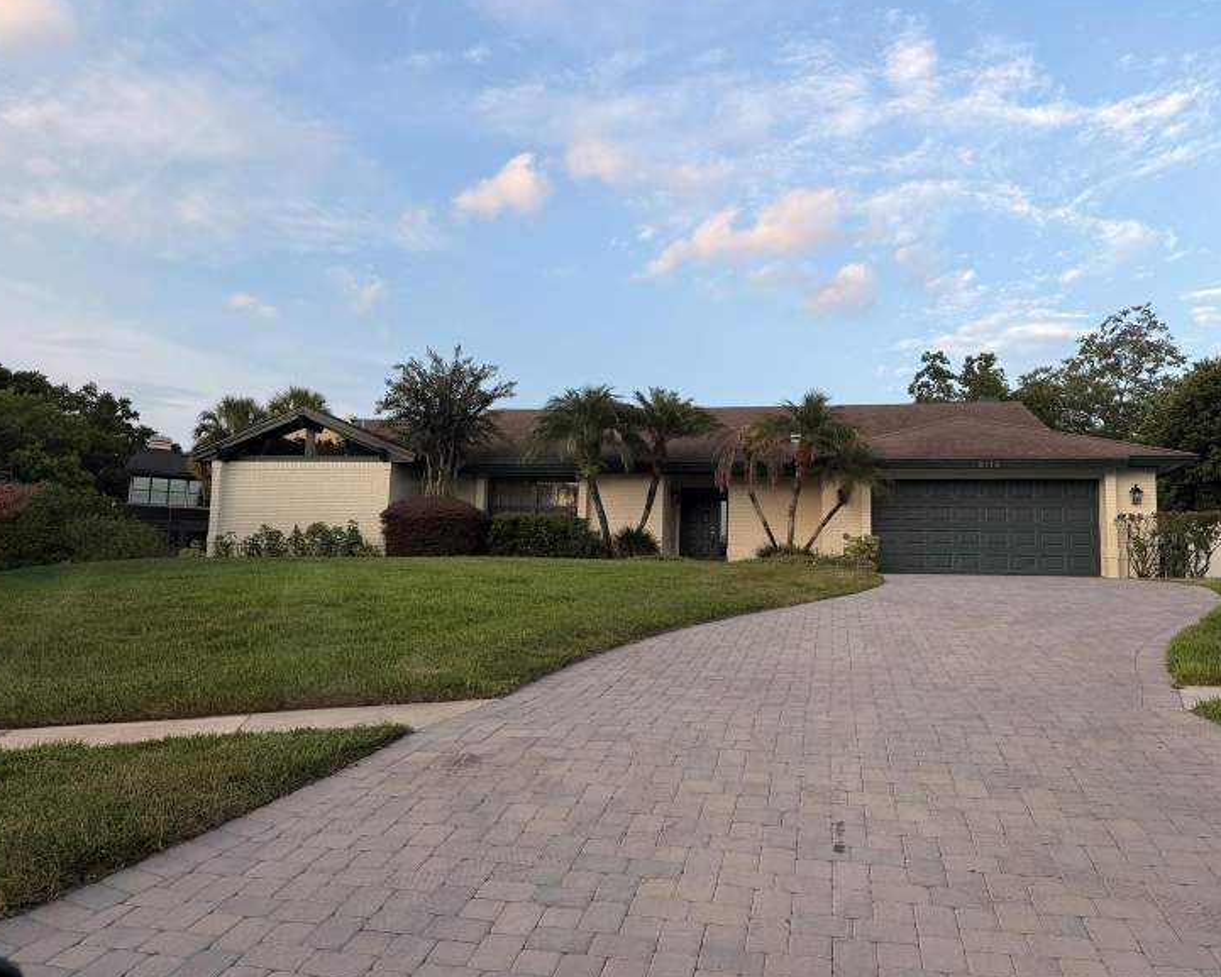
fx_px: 940
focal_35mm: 26
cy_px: 488
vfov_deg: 54.9
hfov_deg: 65.9
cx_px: 655
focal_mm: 6.76
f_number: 1.78
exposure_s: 1/547
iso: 80
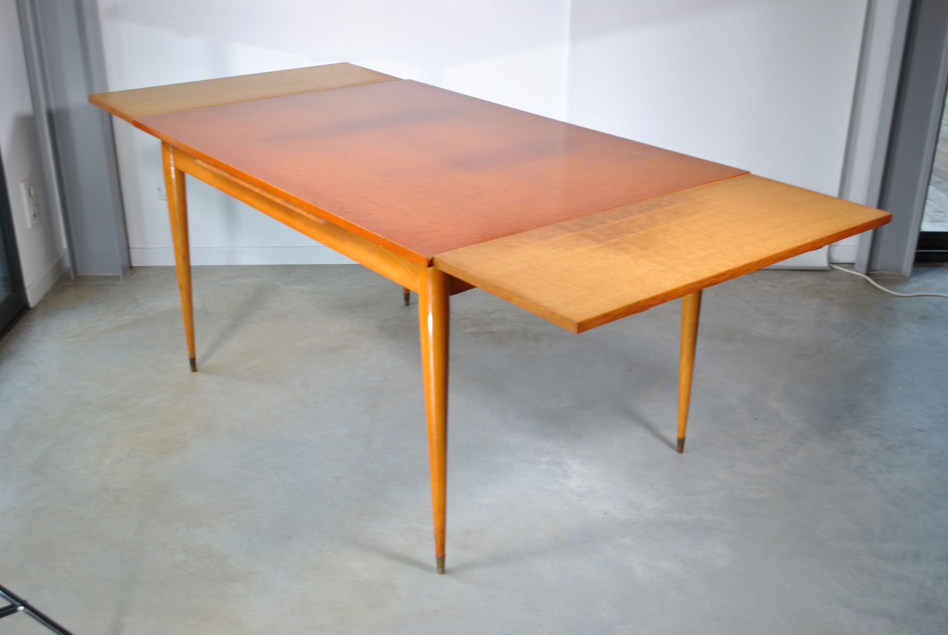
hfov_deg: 53.1
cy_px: 318
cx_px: 474
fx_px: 949
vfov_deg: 37.0
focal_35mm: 36
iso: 100
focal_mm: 24
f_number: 4
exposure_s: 1/13
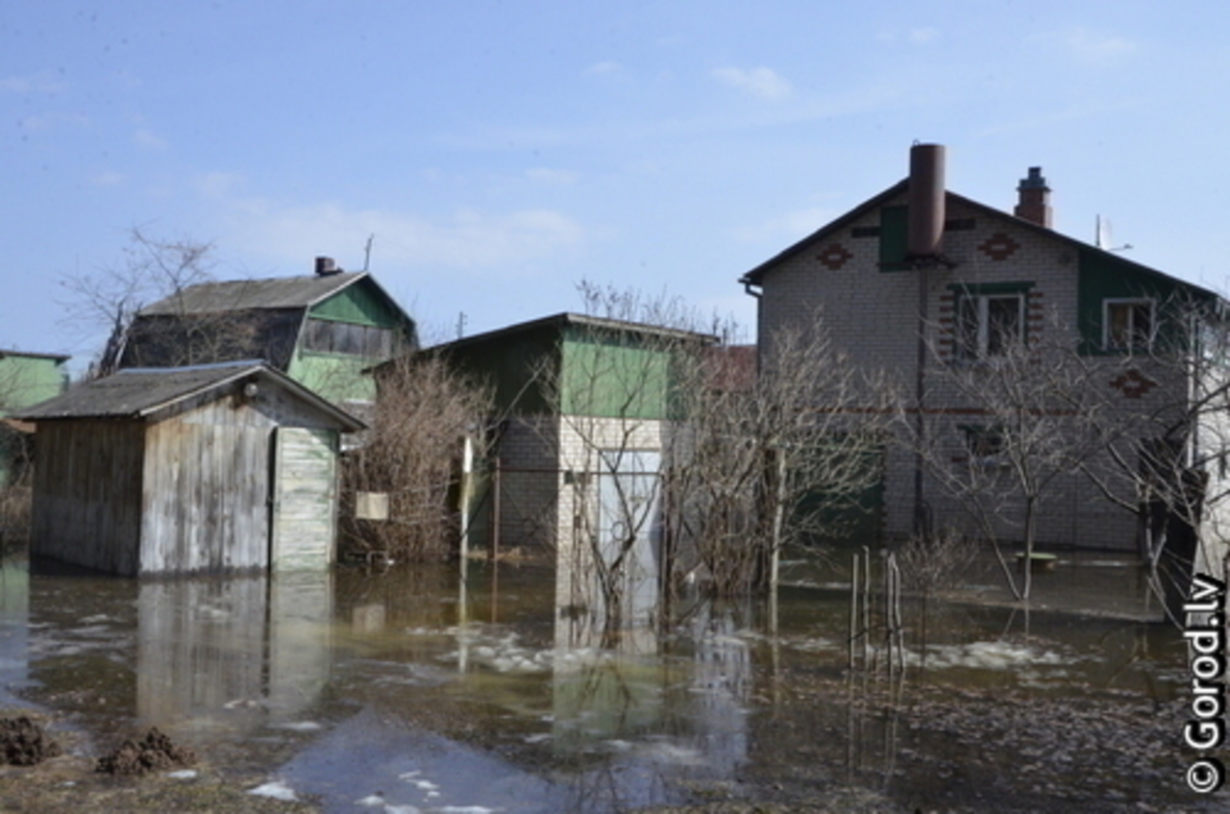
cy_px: 407
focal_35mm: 36
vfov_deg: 36.7
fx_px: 1227
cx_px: 615
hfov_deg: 53.2
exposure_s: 1/320
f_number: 22
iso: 1250
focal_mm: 24
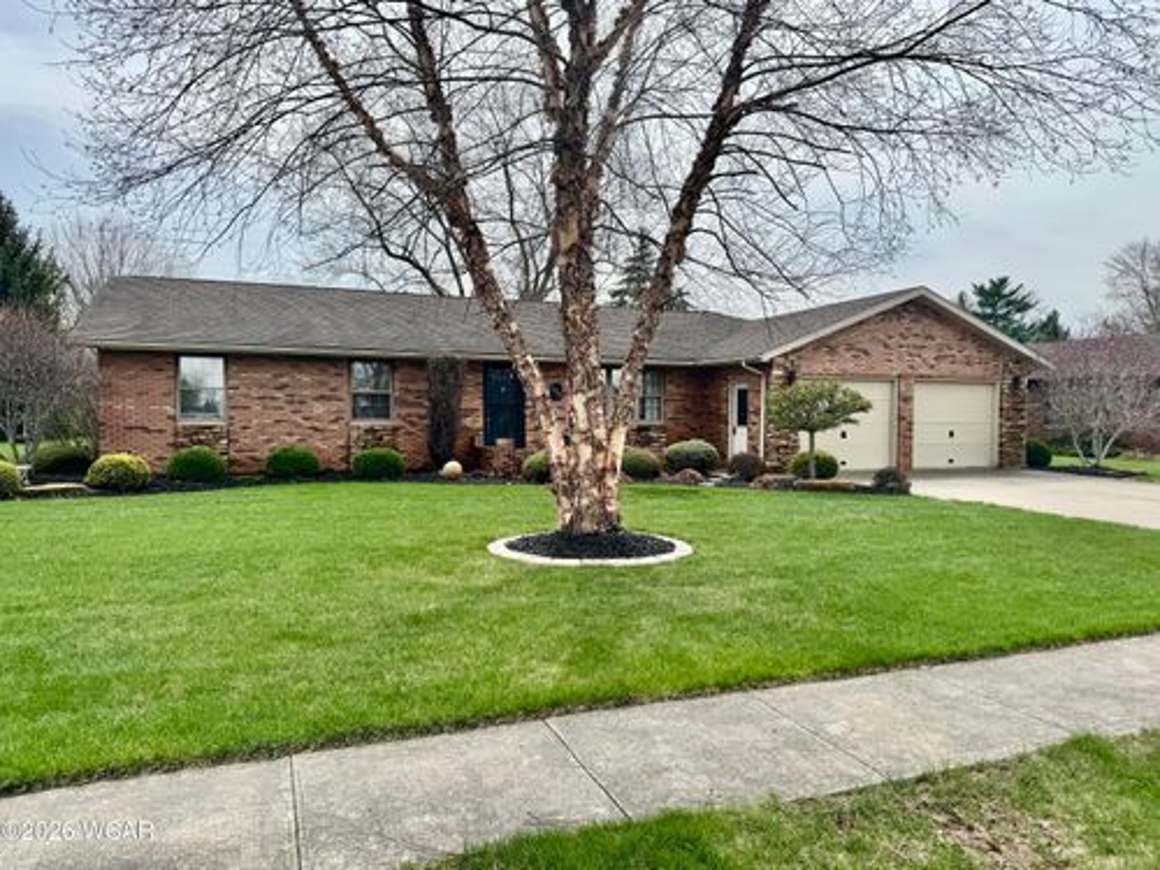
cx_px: 580
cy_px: 435
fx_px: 804
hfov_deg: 71.6
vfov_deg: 56.8
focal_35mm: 24
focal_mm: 6.76
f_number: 1.78
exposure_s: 1/5814
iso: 80
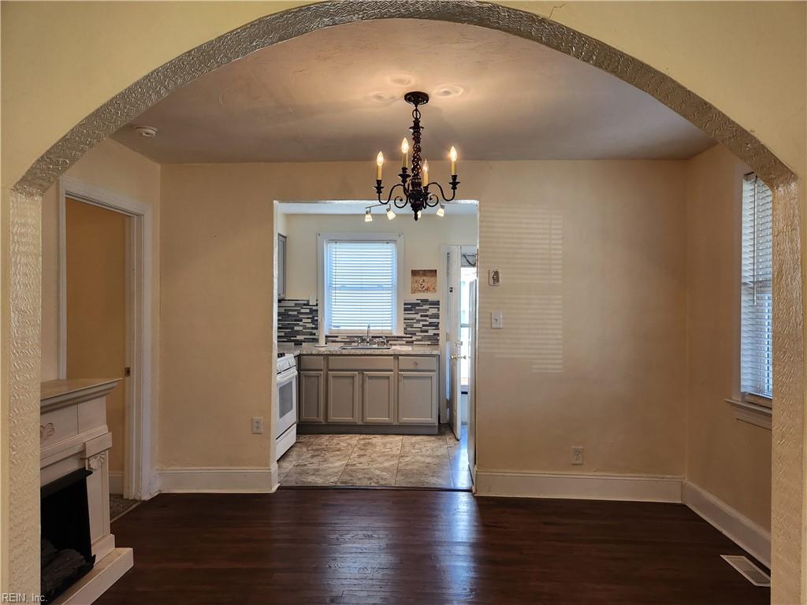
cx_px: 404
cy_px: 302
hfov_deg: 73.9
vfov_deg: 58.9
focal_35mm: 23
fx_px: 536
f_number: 1.8
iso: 160
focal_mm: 5.4
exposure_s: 1/120
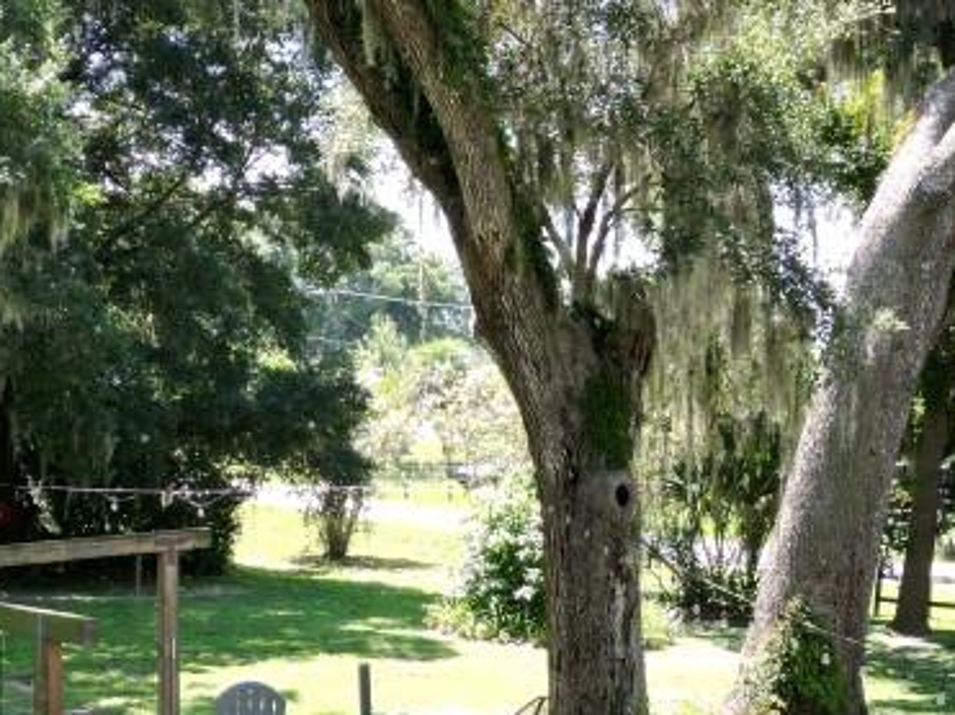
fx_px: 1903
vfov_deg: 21.1
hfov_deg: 28.0
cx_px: 333
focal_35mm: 69
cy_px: 535
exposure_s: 1/500
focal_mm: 6.72
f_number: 1.7
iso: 100
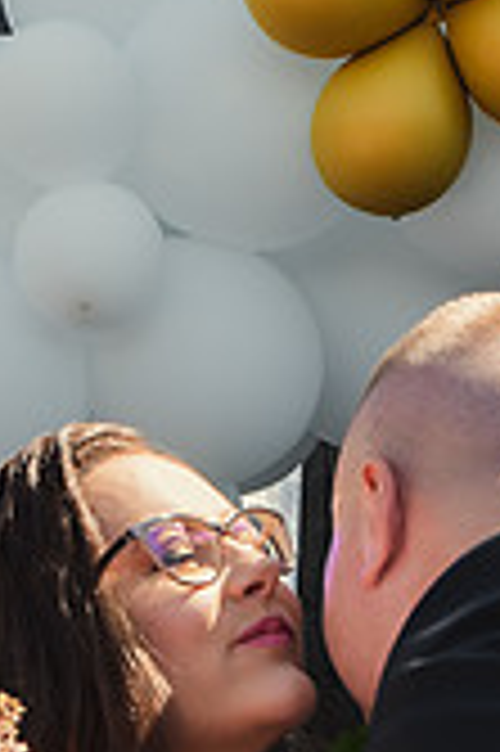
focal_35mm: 162
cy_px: 766
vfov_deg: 12.5
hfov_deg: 8.5
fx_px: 3382
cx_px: 299
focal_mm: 40
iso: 200
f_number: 7.1
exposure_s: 1/200
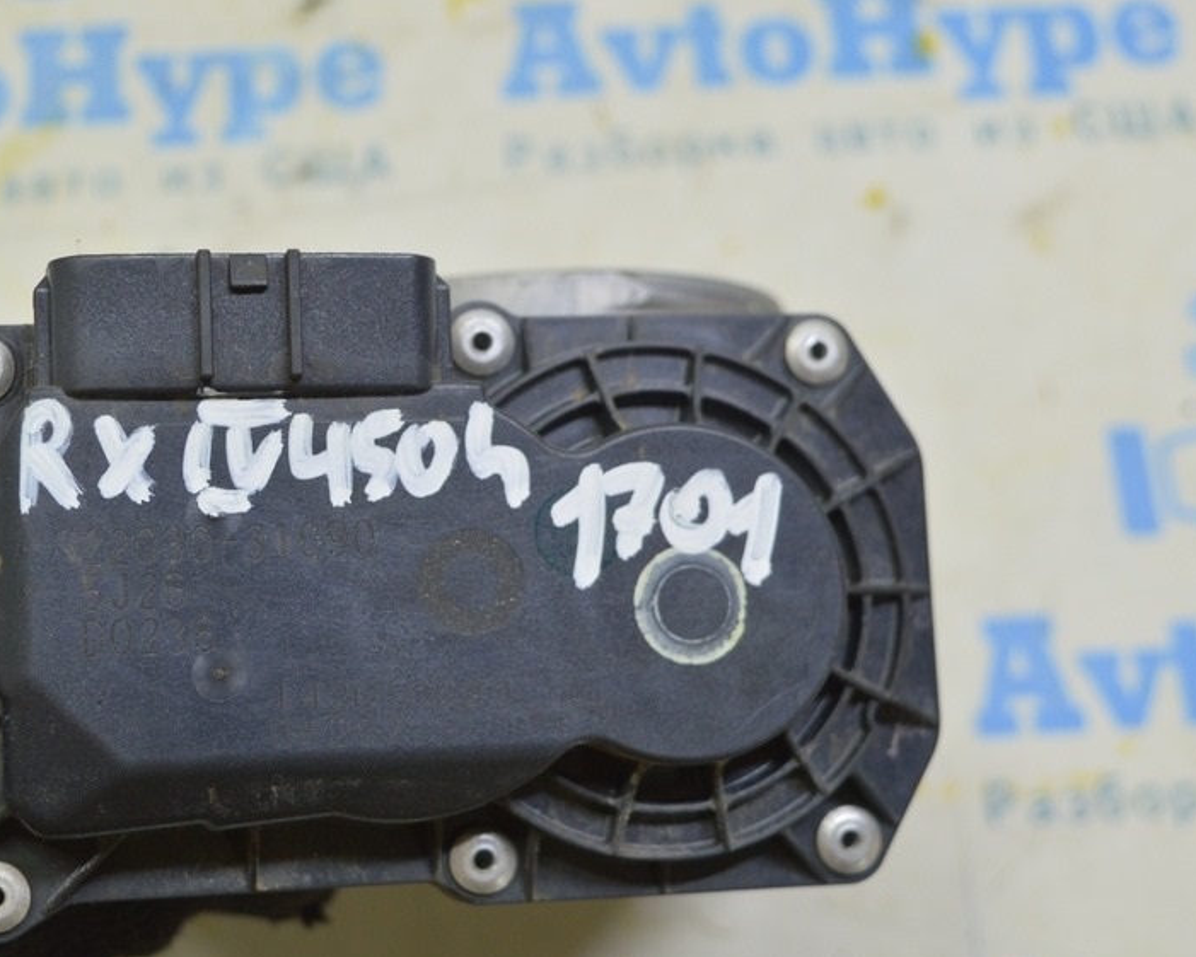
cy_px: 497
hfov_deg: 29.4
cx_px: 374
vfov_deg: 24.0
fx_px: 2255
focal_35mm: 64
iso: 400
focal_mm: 31
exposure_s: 1/25
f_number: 5.6
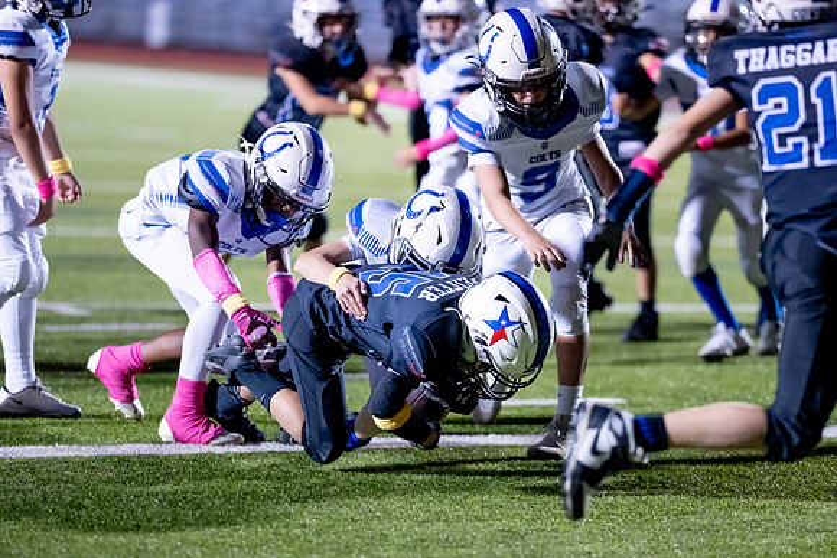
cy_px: 318
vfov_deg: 7.1
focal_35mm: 193
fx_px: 4495
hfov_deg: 10.6
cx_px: 497
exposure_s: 1/1000
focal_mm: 135
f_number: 1.8
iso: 3200
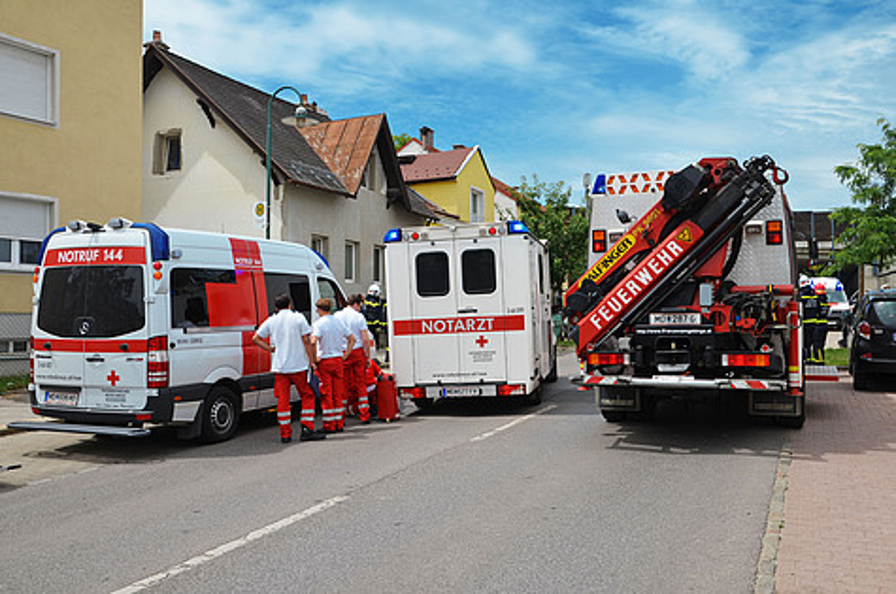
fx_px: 820
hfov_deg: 57.3
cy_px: 297
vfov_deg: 39.8
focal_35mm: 33
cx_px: 448
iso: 125
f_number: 8
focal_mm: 22
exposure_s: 1/250
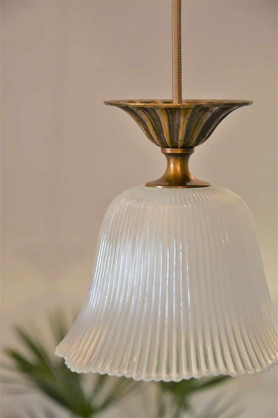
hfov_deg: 12.2
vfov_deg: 18.2
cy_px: 209
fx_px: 1303
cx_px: 139
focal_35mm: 112
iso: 1800
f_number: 5.3
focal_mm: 75
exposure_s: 1/125
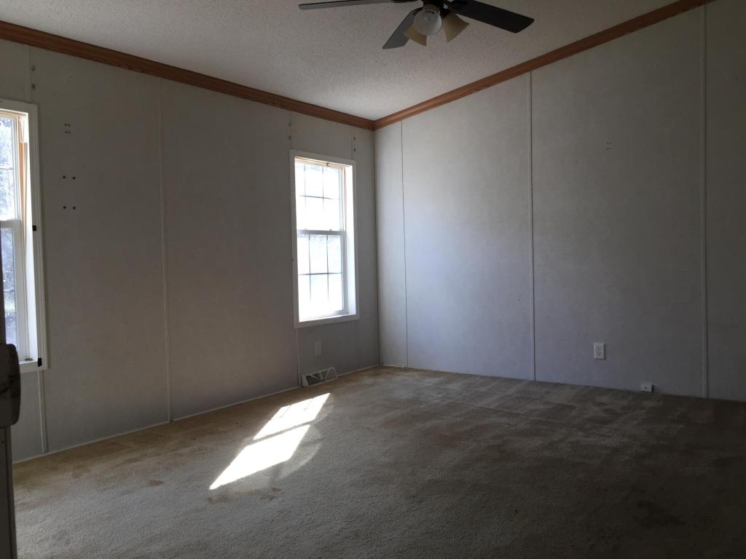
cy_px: 280
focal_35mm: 29
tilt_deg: -1.1
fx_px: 625
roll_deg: +0.0
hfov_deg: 61.7
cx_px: 373
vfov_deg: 48.2
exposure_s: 1/120
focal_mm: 4.15
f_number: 2.2
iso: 50
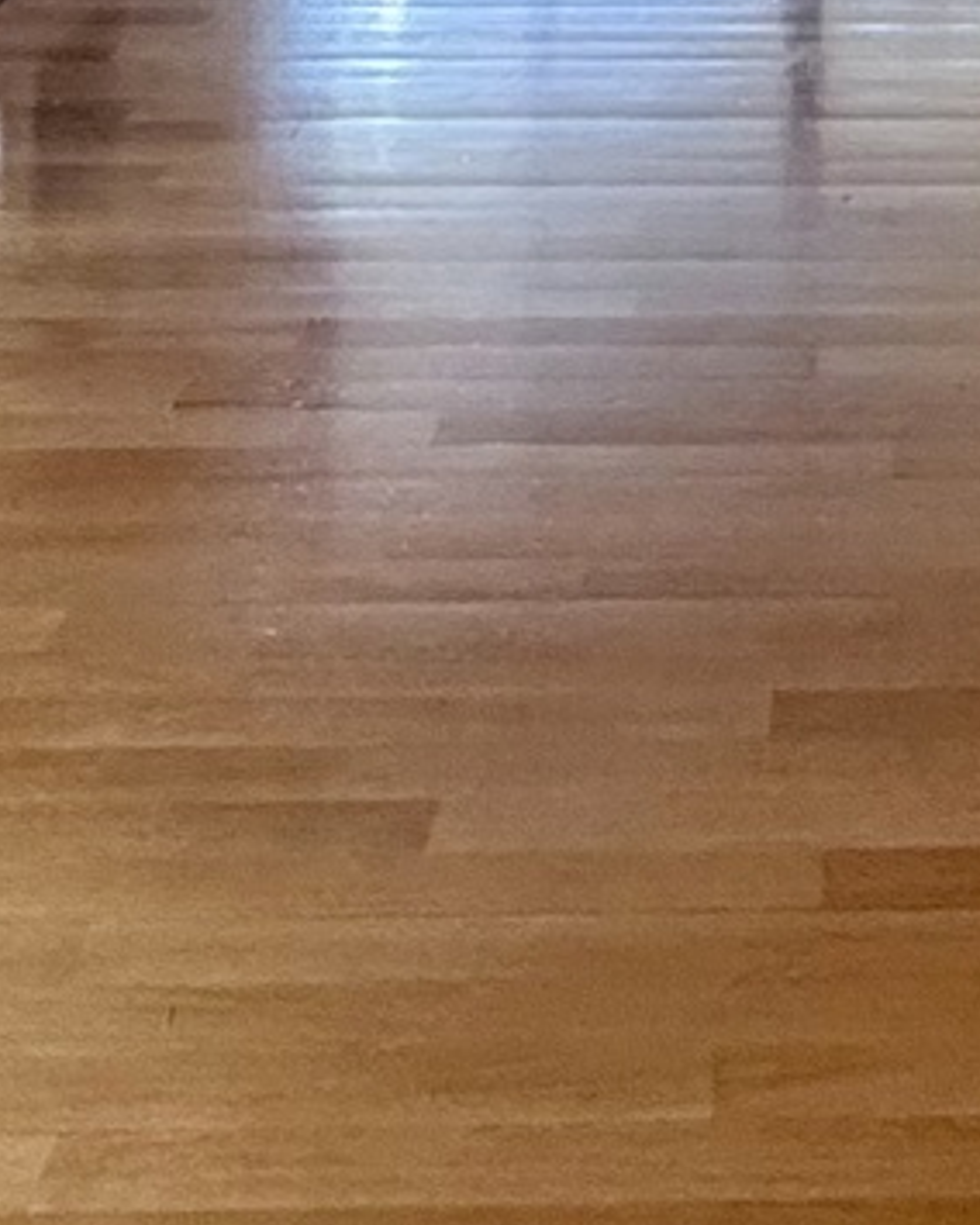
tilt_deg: -2.9
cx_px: 1080
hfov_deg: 19.8
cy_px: -787
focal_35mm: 74
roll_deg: -1.5
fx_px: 2683
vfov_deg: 20.5
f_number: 2.2
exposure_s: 1/100
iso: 250
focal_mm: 2.22
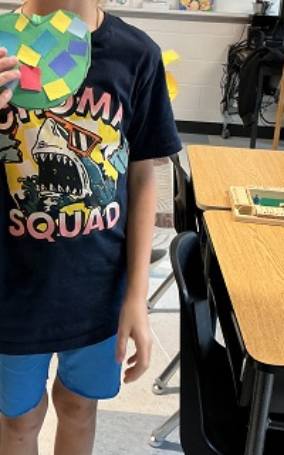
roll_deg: -2.5
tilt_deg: -15.5
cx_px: 111
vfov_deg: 41.2
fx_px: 594
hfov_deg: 26.8
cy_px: 144
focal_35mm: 48
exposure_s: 1/50
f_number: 1.8
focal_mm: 3
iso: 200
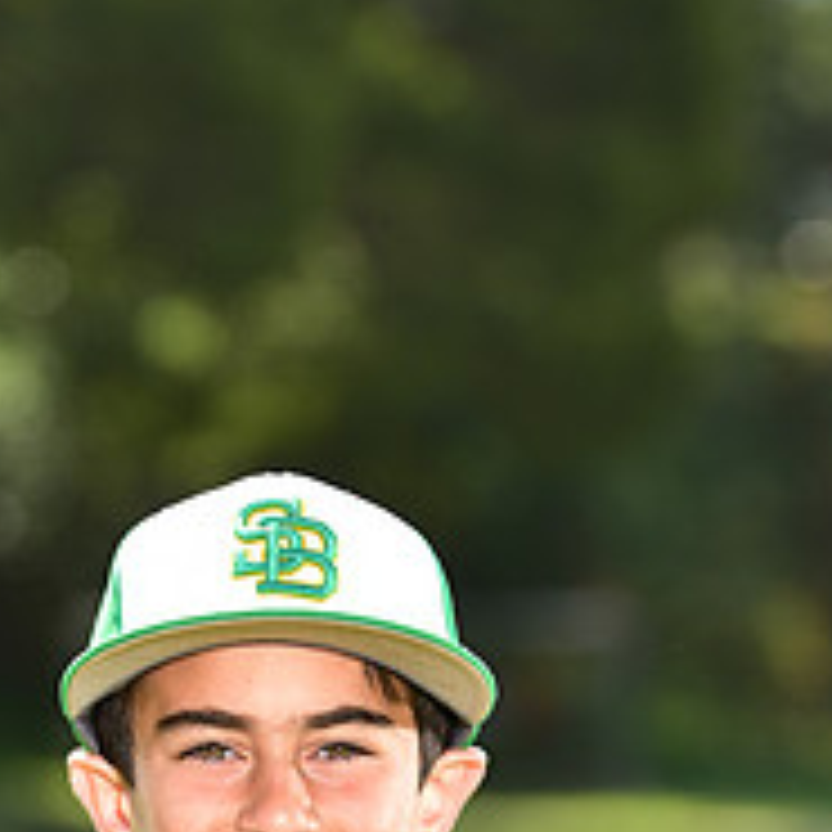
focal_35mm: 360
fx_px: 9789
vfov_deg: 4.8
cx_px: 295
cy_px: 1115
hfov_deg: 4.9
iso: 100
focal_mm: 135
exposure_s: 1/250
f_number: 4.5
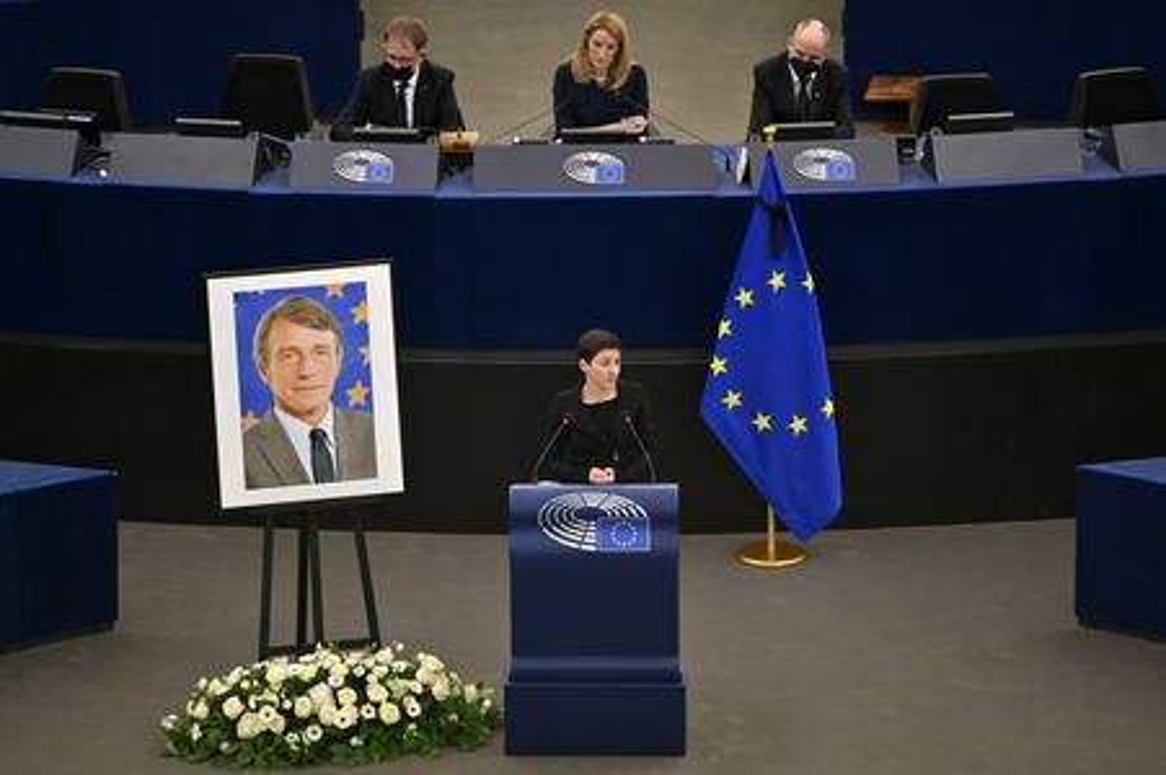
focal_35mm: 200
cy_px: 388
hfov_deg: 10.3
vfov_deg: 6.9
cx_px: 583
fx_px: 6473
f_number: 2.8
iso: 800
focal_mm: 200
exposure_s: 1/400
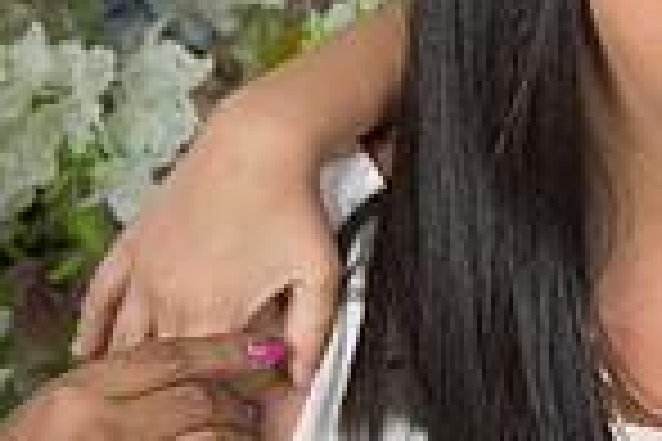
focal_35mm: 295
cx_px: 1229
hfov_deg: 6.8
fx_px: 5424
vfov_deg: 4.7
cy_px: 52
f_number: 5
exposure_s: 1/125
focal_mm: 75
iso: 1250
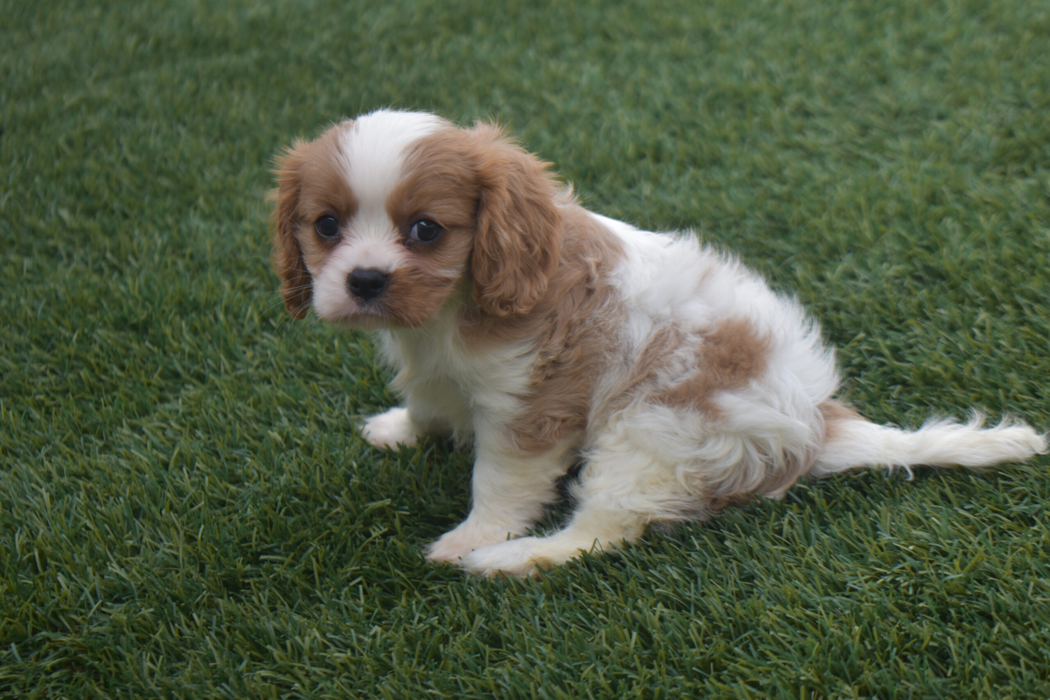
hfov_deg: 24.6
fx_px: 2406
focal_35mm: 82
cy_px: 350
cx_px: 525
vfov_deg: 16.6
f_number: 5.6
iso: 200
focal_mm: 55
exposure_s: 1/125
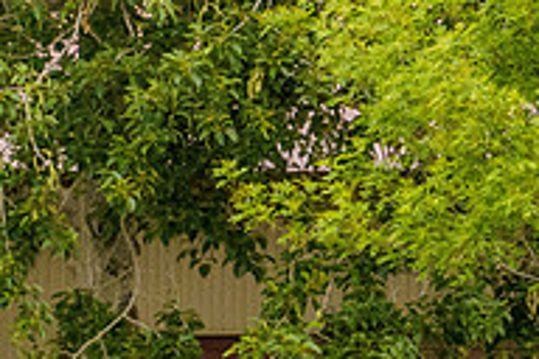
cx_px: -141
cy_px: 543
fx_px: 13399
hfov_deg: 2.3
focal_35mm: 895
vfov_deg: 1.5
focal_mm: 200
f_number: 5.6
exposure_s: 1/1600
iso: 4000
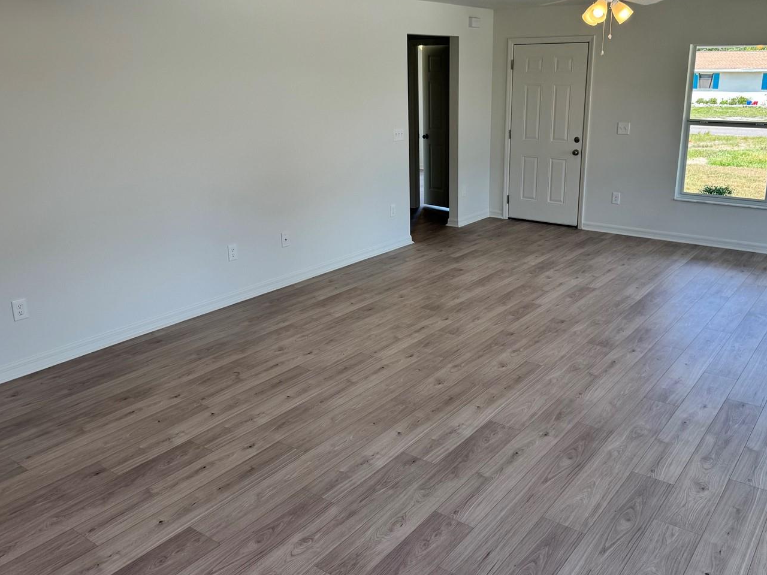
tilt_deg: -16.1
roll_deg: -0.2
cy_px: 259
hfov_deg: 59.7
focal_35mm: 30
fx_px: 665
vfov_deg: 46.7
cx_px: 440
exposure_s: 1/299
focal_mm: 6.76
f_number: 1.78
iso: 80
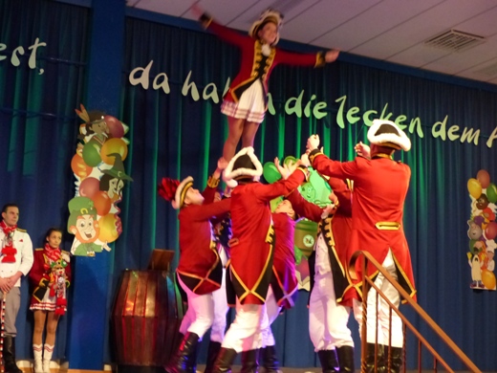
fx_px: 876
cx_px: 248
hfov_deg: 31.7
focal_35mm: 61
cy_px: 186
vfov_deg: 24.0
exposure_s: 1/50
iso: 800
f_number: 2.8
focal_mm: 10.9
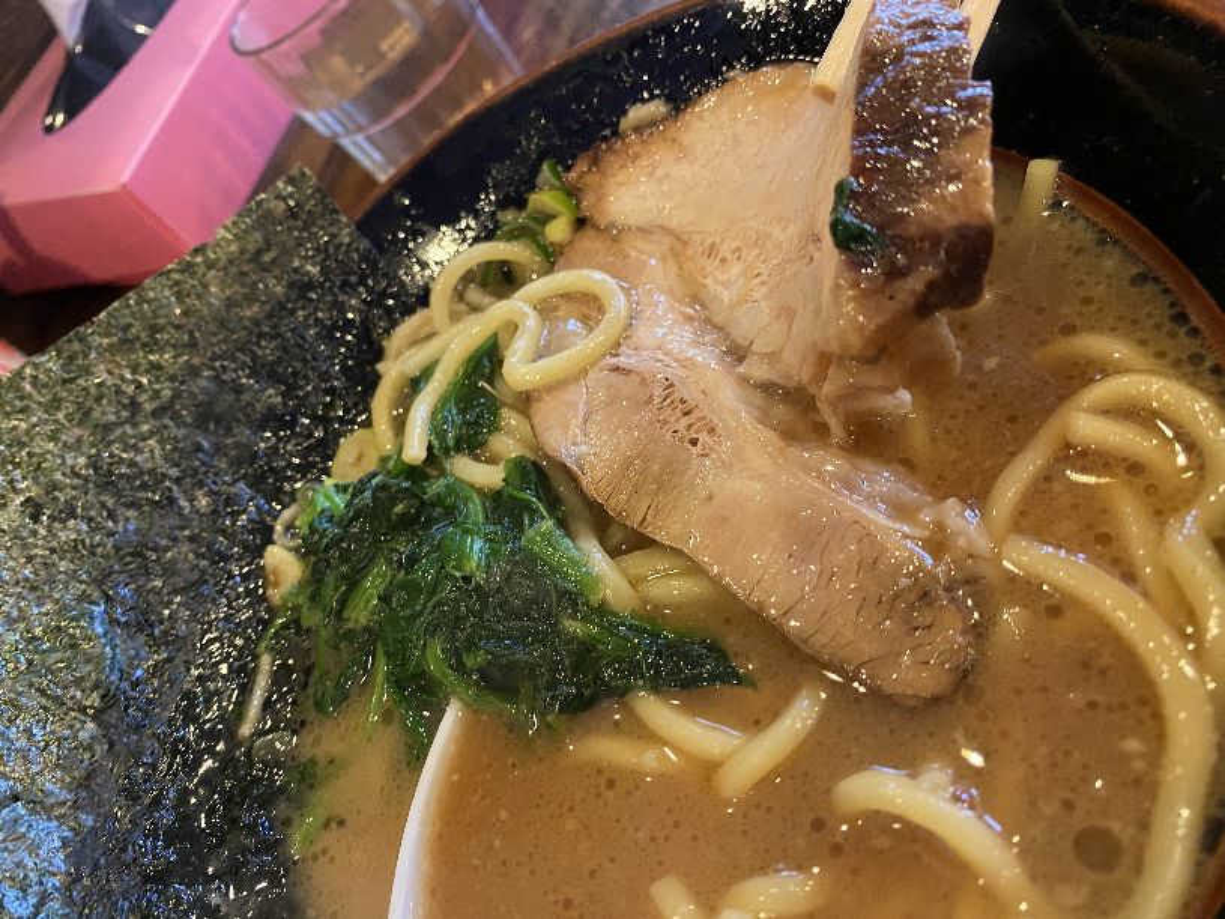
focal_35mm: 26
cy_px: 460
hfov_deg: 67.3
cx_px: 612
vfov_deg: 53.1
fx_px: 920
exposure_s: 1/40
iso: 640
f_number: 1.8
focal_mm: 4.25
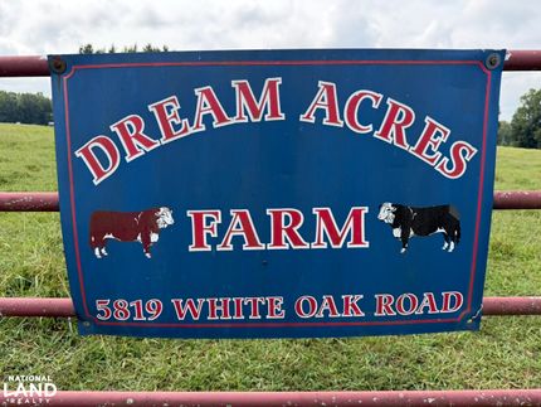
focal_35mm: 24
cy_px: 204
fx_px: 375
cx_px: 270
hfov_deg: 71.6
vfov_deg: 56.9
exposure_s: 1/1437
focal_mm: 6.76
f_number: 1.78
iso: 100
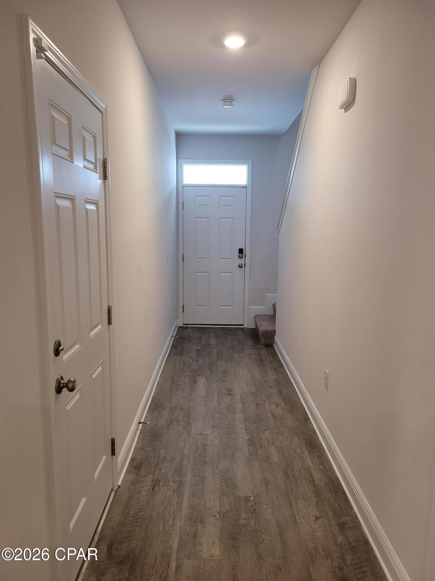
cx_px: 218
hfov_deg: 53.1
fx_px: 436
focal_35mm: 26
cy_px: 290
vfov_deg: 67.3
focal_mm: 5.4
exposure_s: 1/120
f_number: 1.8
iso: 320
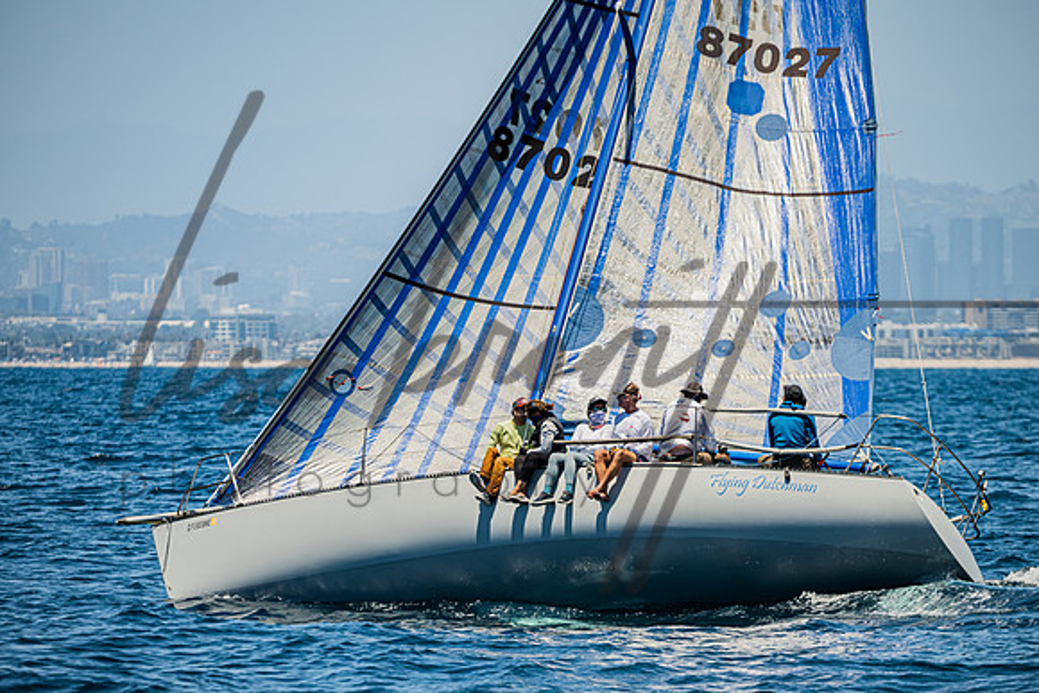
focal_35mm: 323
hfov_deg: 6.4
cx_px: 536
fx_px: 9331
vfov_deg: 4.3
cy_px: 390
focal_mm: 270
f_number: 5
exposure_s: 1/1250
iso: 320
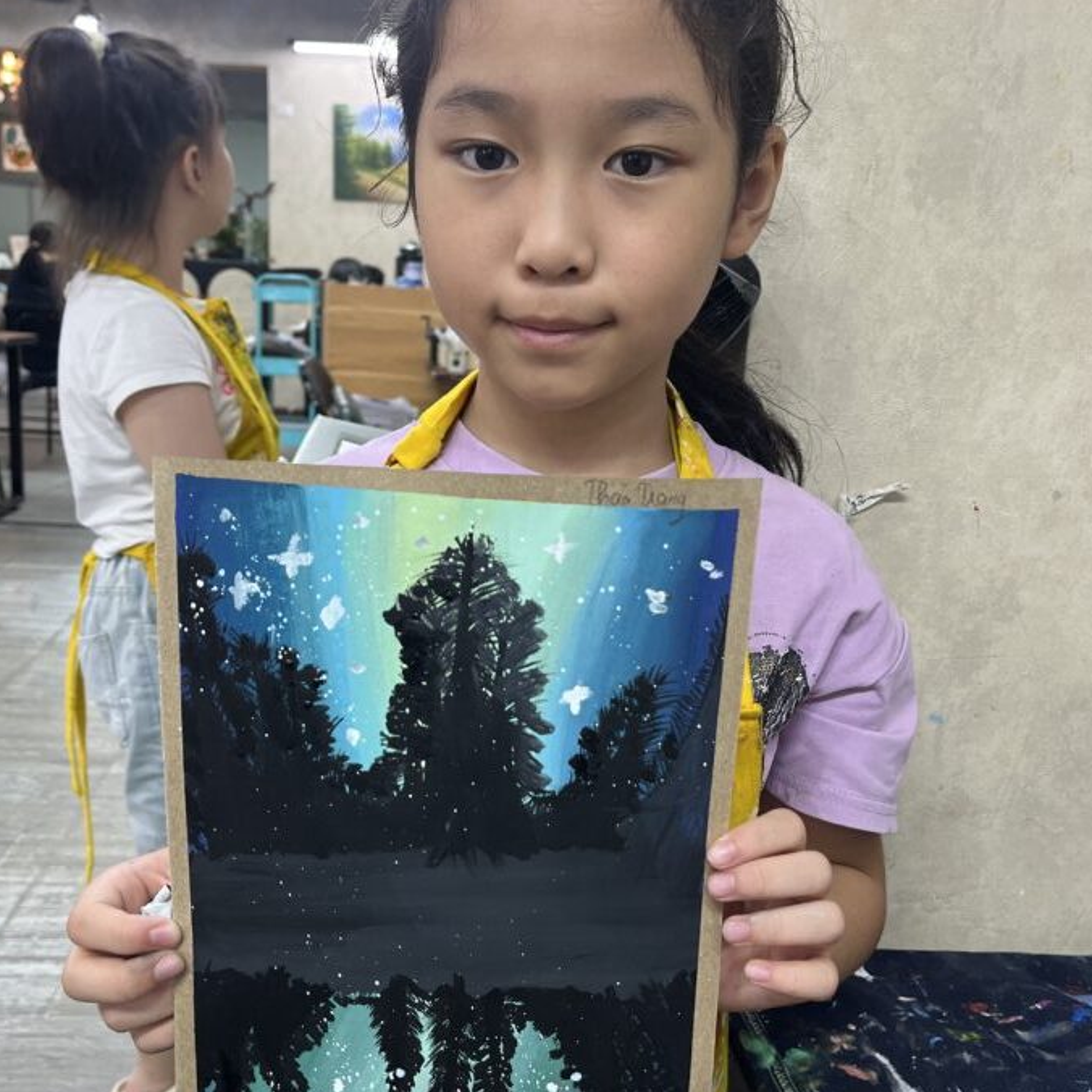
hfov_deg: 48.4
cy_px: 562
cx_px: 520
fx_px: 1213
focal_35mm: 34
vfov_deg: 48.4
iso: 125
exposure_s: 1/100
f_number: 1.6
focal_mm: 5.1
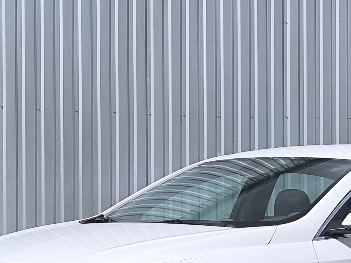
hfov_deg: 14.1
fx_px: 1409
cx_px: 279
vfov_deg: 10.6
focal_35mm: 139
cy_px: 241
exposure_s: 1/1583
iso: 50
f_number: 1.65
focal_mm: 6.14
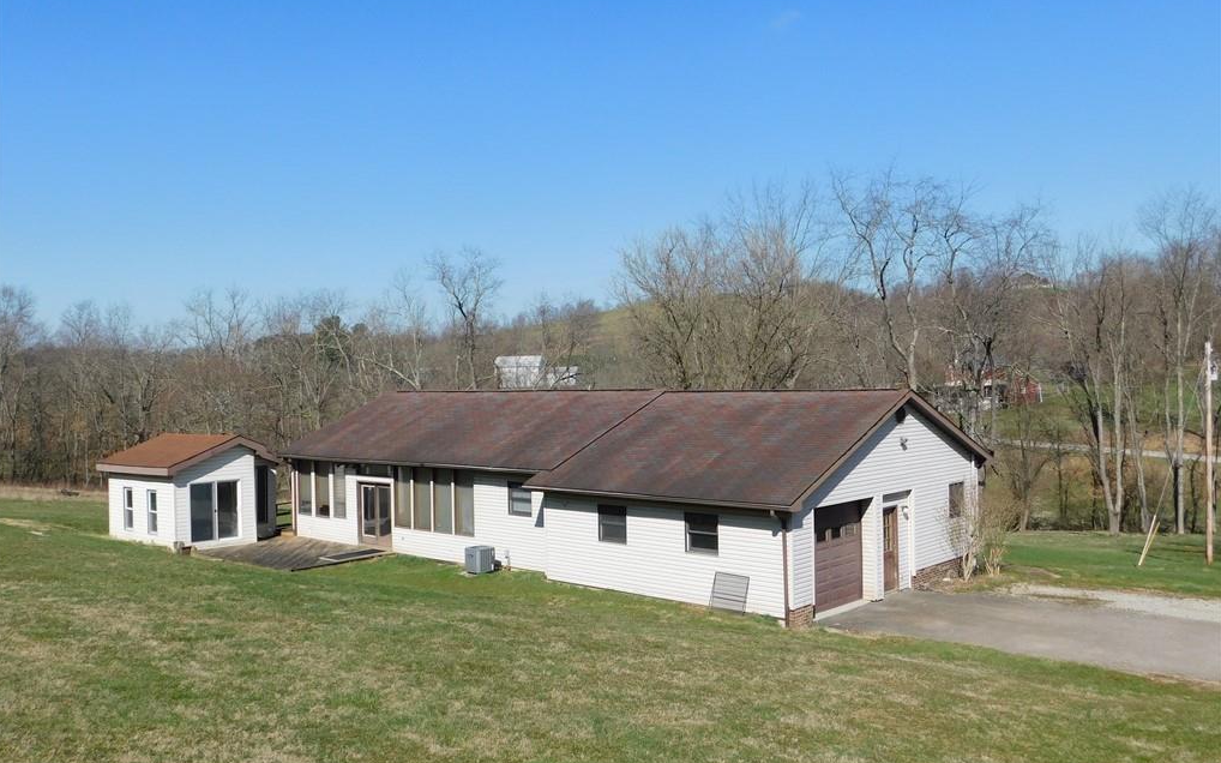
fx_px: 1065
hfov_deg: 59.7
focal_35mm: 32
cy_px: 392
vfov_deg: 39.4
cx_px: 608
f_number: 6.4
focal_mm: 5.3
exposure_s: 1/500
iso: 125
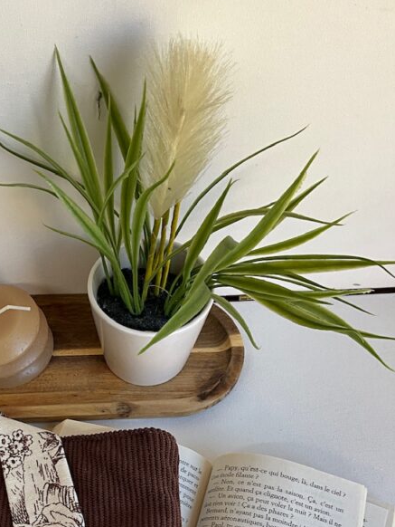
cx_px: 81
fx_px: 775
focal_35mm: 51
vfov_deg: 36.0
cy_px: 435
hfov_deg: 28.0
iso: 25
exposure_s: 1/100
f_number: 1.8
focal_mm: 3
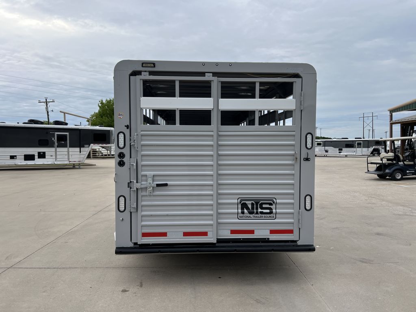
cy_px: 156
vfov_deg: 53.1
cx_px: 208
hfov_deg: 67.3
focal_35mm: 26
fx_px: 312
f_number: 1.5
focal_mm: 5.7
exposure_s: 1/1100
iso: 50
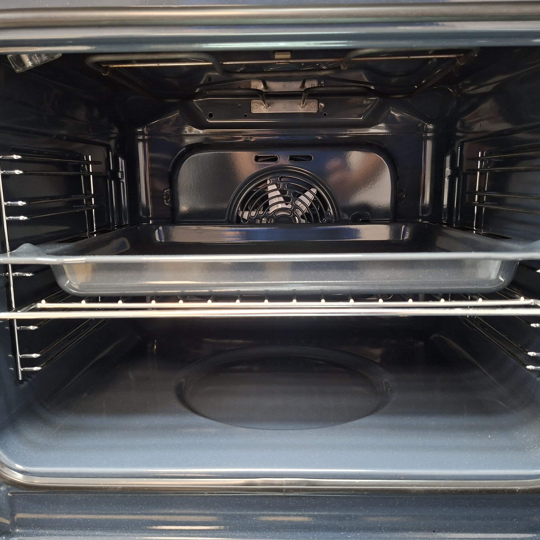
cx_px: 272
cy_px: 271
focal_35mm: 28
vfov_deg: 57.3
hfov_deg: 57.3
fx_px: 494
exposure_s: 1/25
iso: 800
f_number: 1.8
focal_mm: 5.54
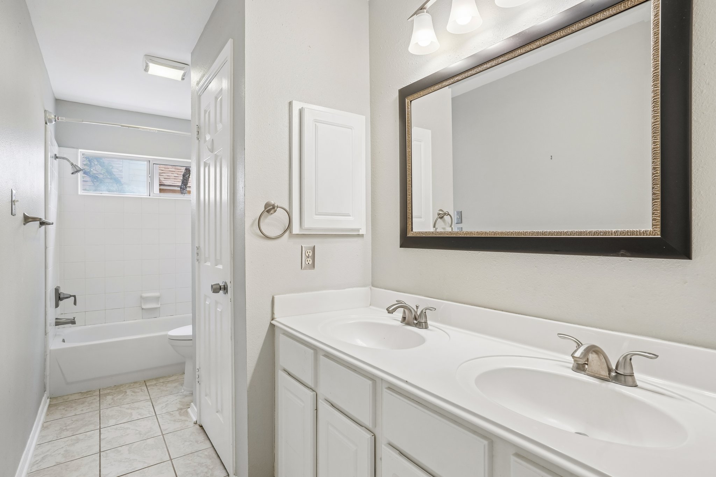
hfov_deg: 90.0
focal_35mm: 18
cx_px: 358
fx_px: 358
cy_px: 238
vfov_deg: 67.4
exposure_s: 1/20
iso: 400
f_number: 8
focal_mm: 18
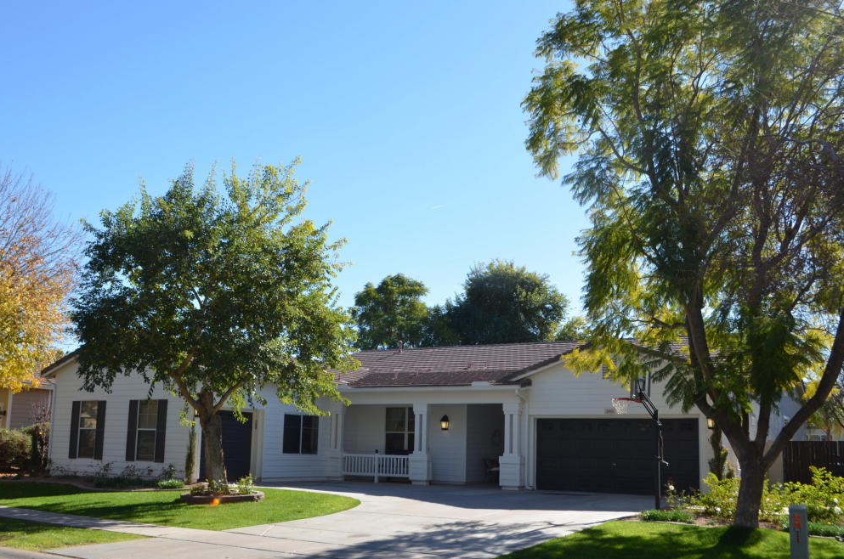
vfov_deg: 37.7
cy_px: 285
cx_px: 409
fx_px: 819
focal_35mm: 35
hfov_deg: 54.5
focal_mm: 20
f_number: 8
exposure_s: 1/250
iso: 140
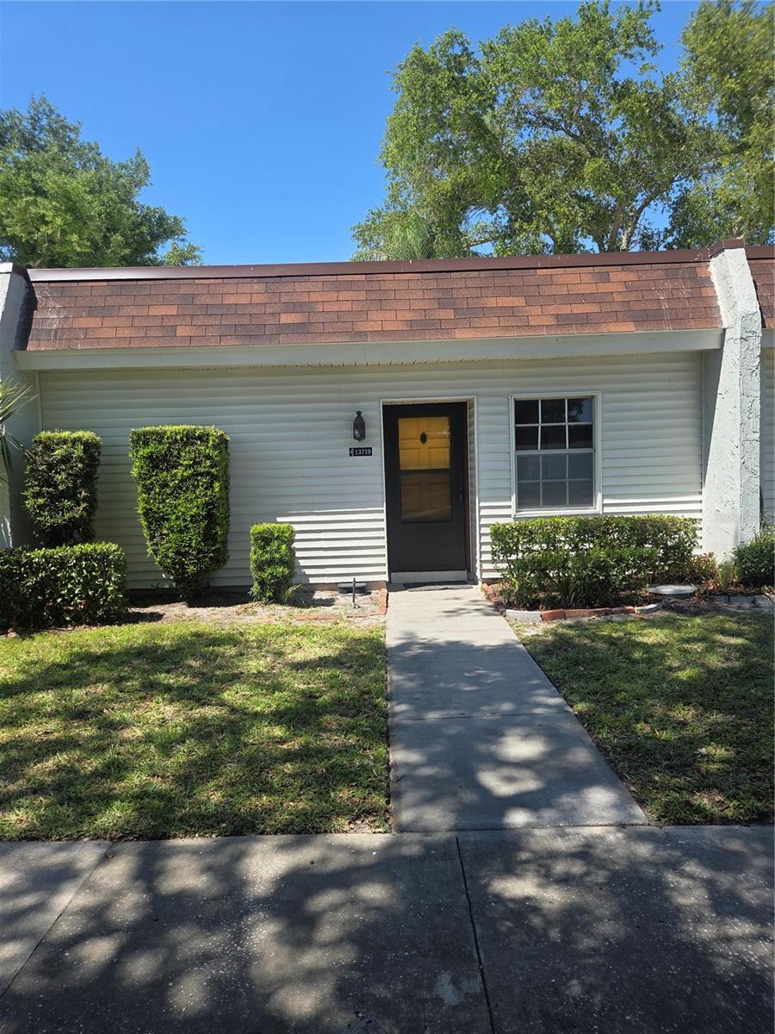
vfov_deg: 73.9
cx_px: 388
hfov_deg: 58.9
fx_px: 687
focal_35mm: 23
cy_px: 517
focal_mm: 5.4
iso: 80
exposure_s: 1/2701
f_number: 1.8
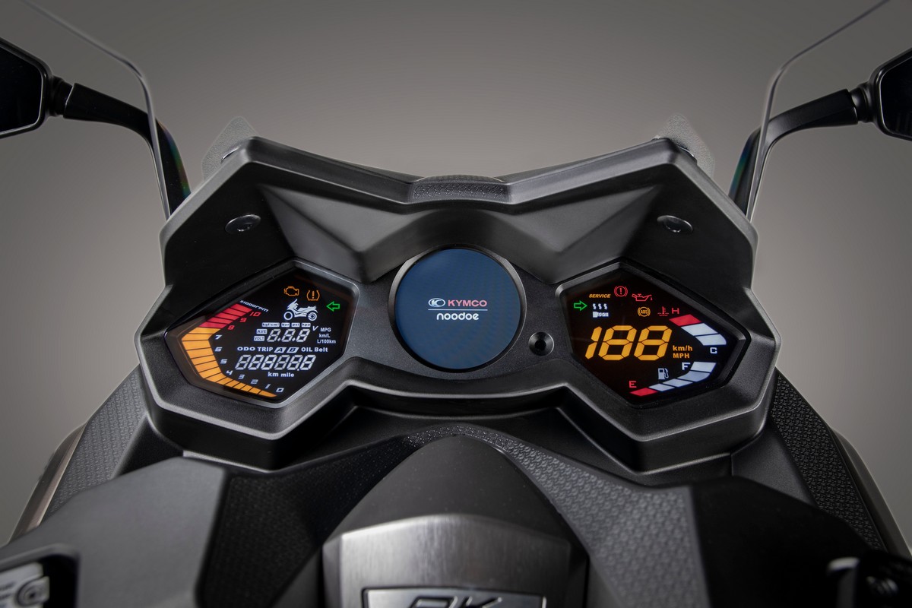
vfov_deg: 36.9
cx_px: 456
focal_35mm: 36
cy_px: 304
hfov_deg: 53.1
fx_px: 912
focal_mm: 24
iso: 250
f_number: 5.6
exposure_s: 1/125
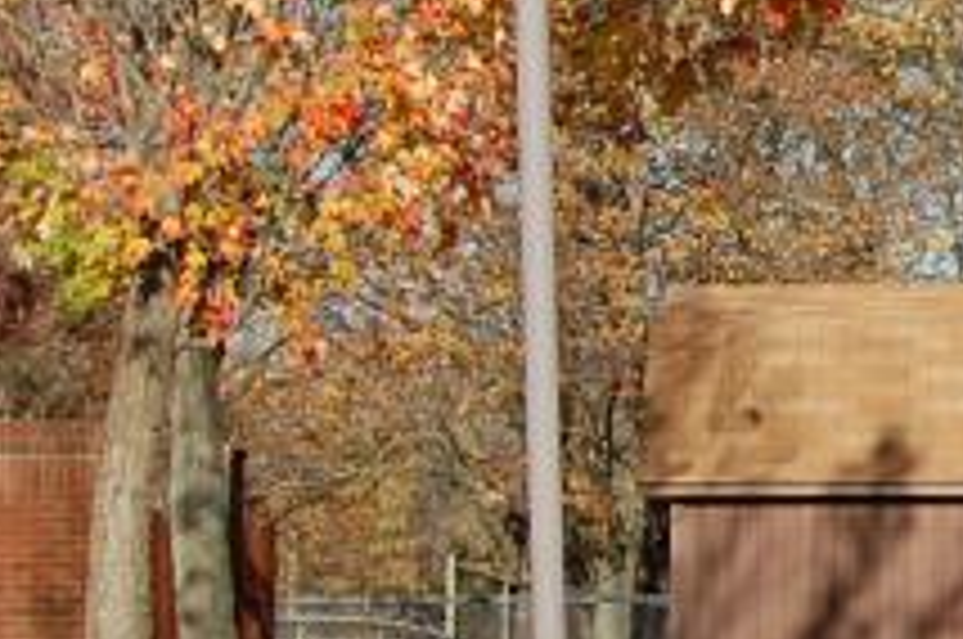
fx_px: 6731
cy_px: 173
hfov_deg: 7.9
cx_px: 1656
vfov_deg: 5.4
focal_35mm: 252
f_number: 9
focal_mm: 30
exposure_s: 1/320
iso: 200
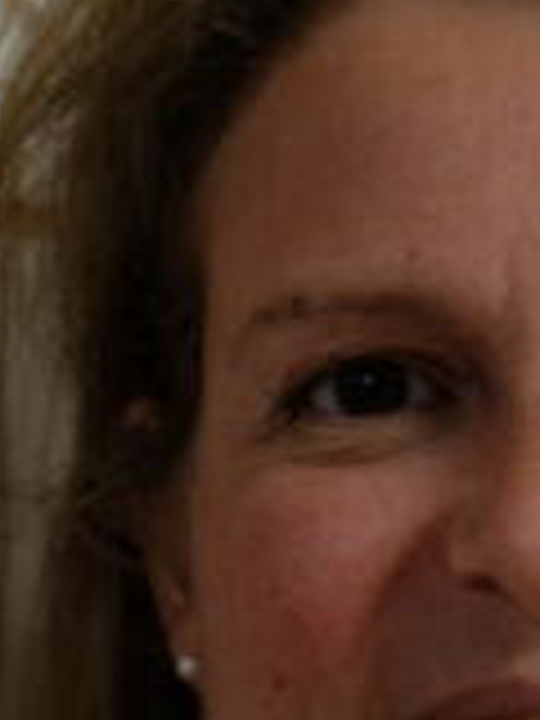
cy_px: 1548
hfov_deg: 5.6
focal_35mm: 264
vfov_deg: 7.2
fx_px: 5491
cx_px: 461
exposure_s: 1/20
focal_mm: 28.9
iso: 250
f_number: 3.2
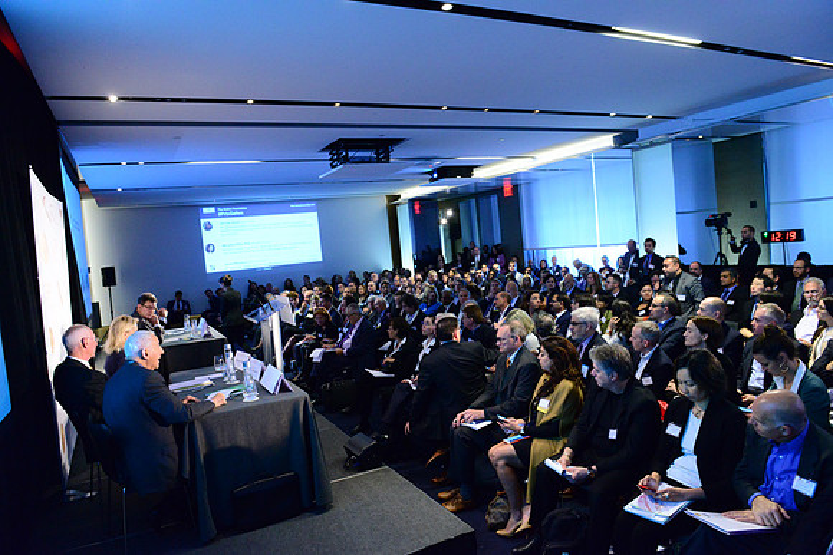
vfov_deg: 53.2
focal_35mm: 24
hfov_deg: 73.7
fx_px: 555
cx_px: 416
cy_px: 278
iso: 6400
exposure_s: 1/60
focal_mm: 24
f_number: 5.6
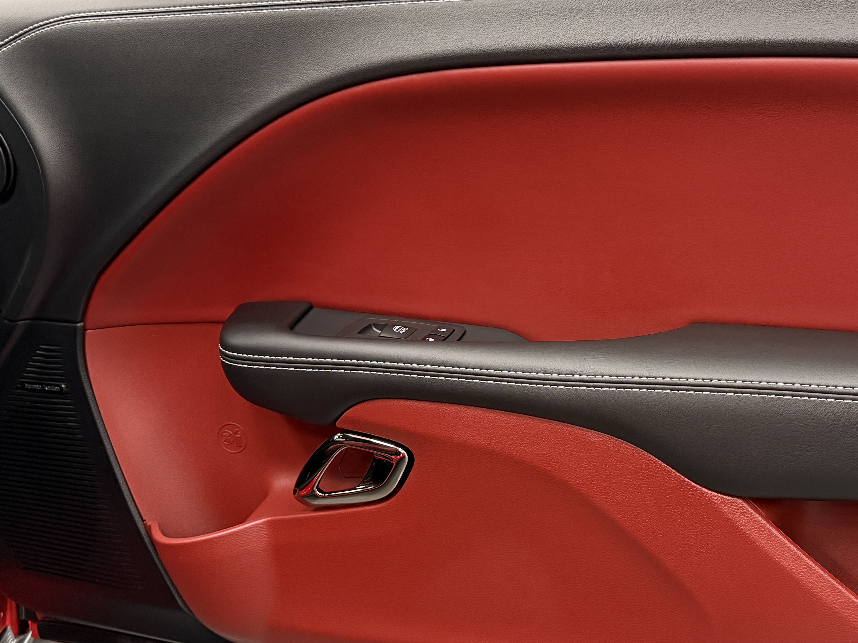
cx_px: 642
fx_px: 1091
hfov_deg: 41.7
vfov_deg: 32.9
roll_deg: +0.5
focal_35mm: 44
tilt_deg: -16.5
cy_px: 296
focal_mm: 6.76
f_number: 1.78
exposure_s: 1/60
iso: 400
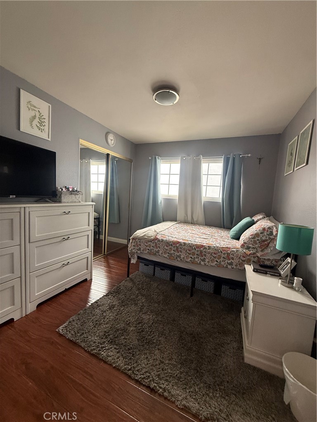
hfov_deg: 85.7
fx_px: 171
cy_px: 211
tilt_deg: -3.3
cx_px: 158
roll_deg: -4.5
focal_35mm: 14
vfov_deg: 102.1
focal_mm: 2.22
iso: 250
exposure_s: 1/99
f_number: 2.2
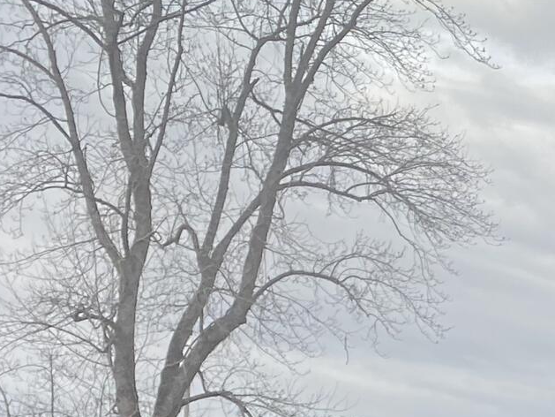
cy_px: 857
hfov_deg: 13.8
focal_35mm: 124
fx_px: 1988
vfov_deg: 10.8
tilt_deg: -4.3
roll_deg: -4.9
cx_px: 1060
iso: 32
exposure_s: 1/604
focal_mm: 4.25
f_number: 1.8
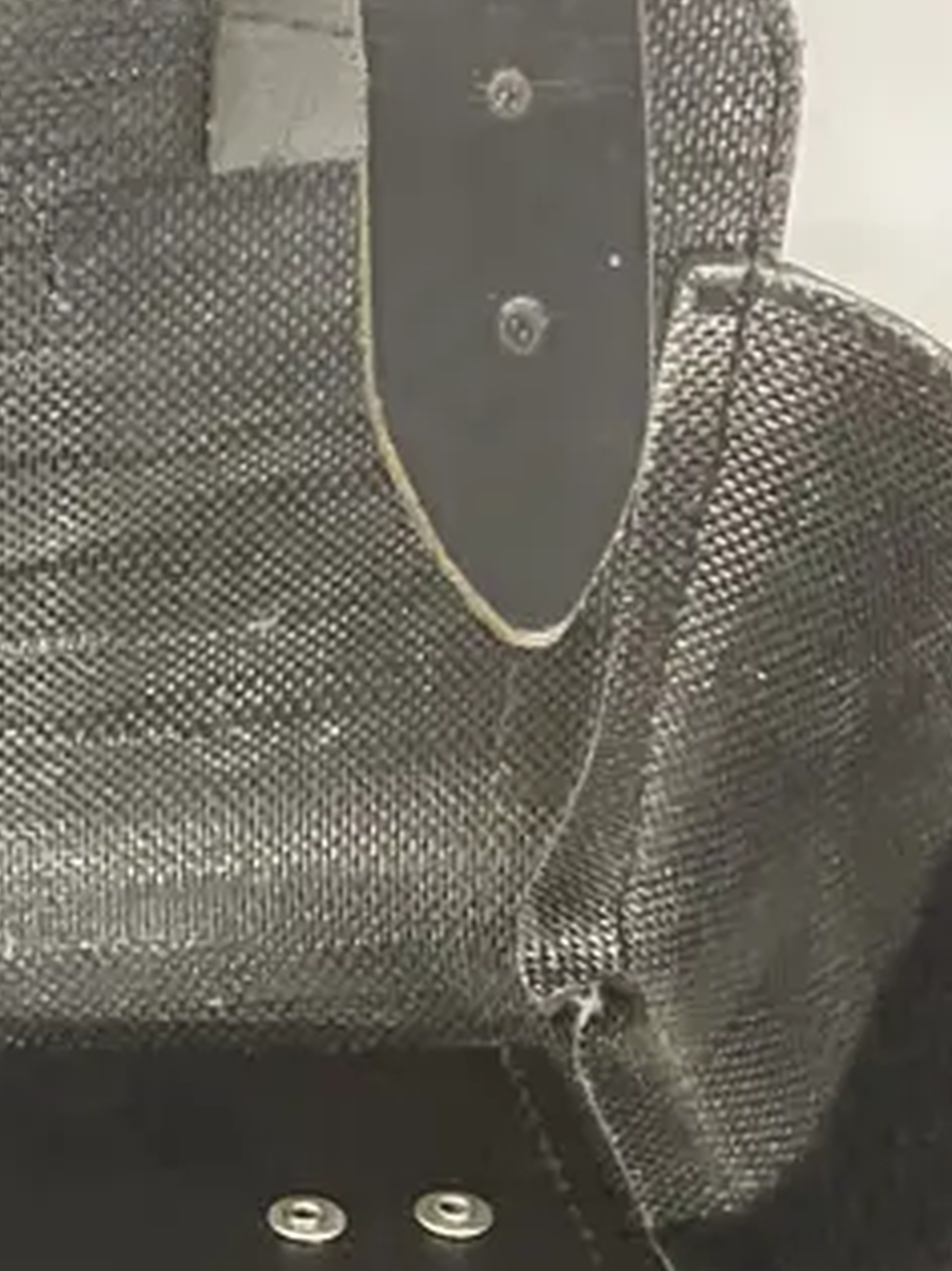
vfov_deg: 20.8
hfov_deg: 15.5
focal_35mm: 91
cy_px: 1291
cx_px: -274
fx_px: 3339
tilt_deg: -53.5
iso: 400
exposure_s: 1/25
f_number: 1.8
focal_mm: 3.99
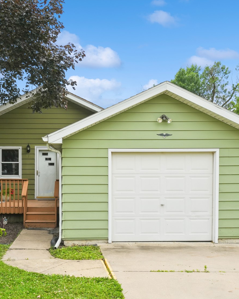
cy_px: 150
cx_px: 101
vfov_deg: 40.3
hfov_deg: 32.7
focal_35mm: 46
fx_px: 407
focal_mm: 32
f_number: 8
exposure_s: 1/1000
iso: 400
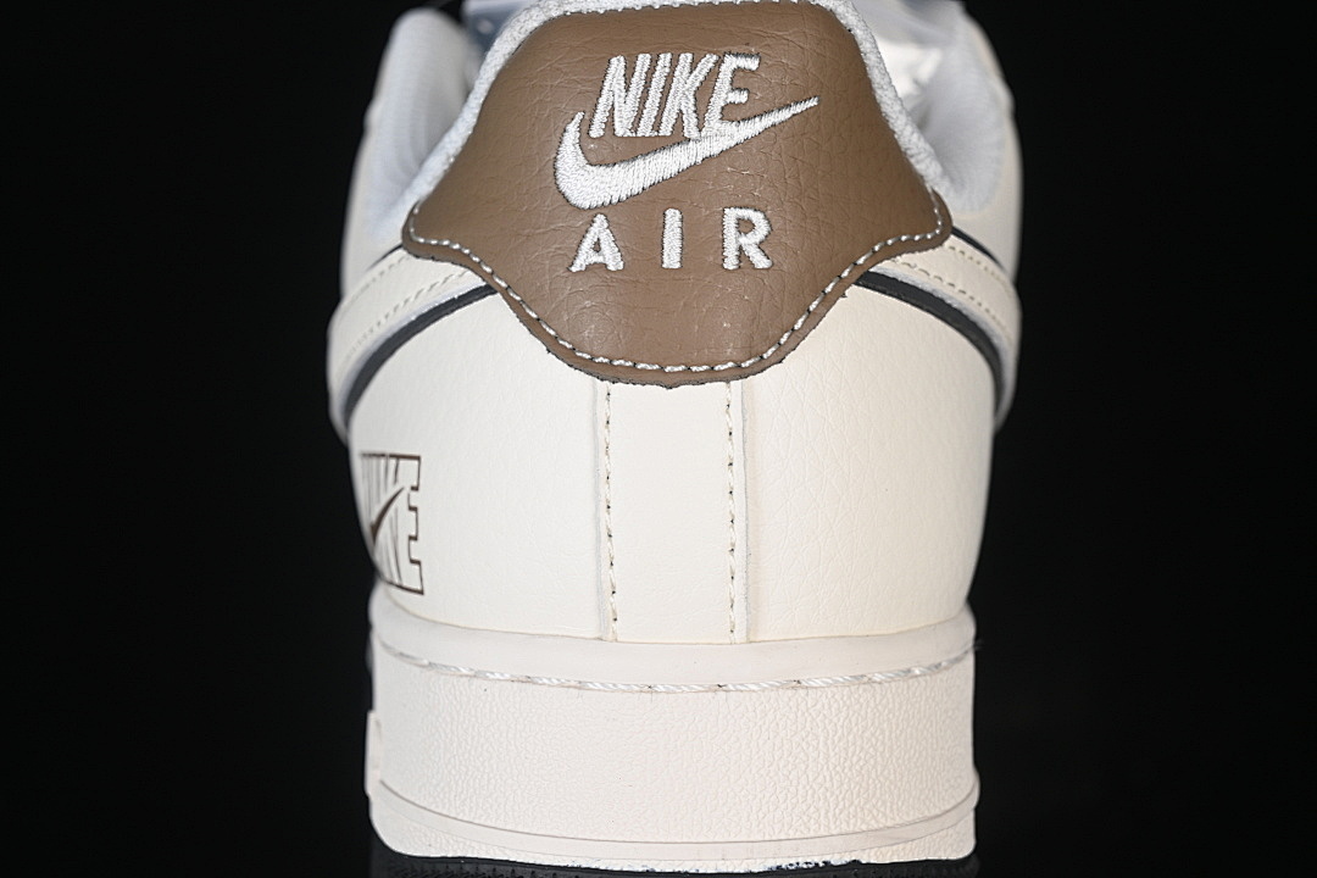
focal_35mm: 75
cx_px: 658
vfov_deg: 18.2
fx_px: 2744
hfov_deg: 27.0
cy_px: 439
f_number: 7.1
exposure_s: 1/80
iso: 160
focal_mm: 50
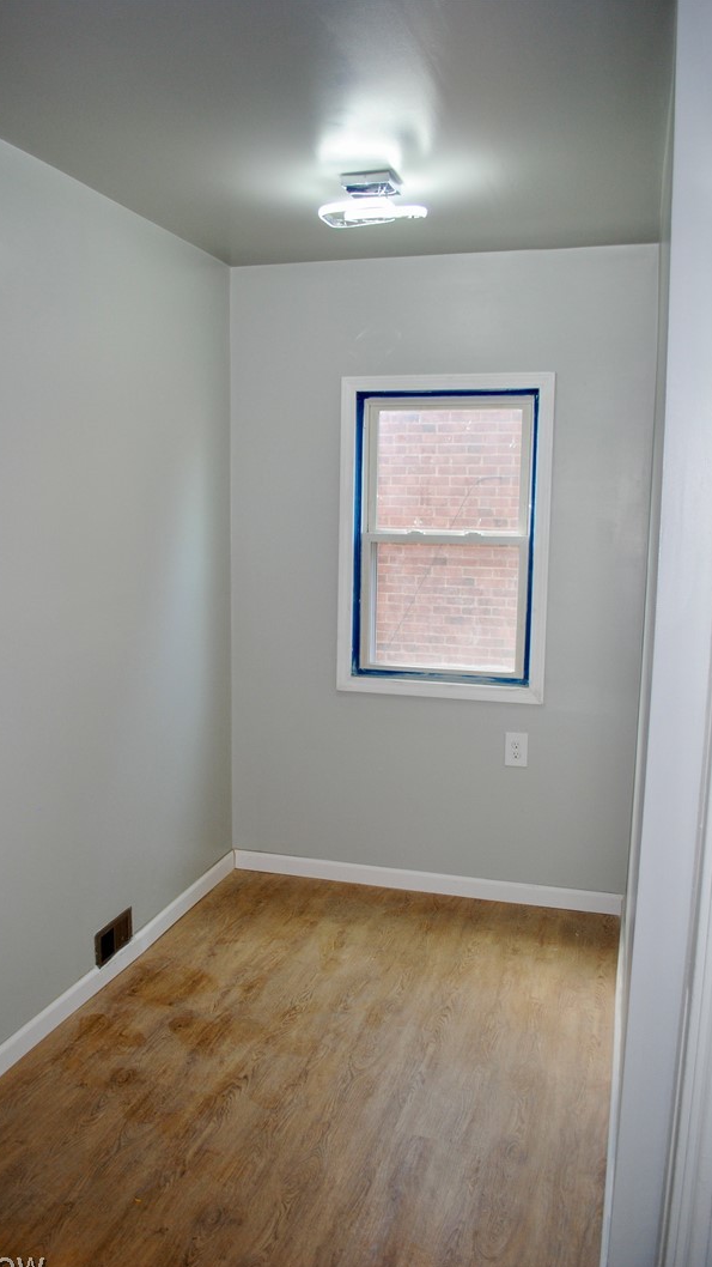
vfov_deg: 66.1
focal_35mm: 29
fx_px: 973
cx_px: 302
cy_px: 646
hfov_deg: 40.1
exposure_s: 1/60
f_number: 3.5
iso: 200
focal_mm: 18
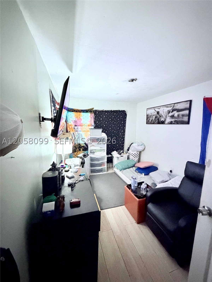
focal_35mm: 14
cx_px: 106
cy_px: 141
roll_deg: -0.5
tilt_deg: -8.6
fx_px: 114
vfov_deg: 102.1
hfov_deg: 85.7
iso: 1000
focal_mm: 2.22
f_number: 2.2
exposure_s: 1/40
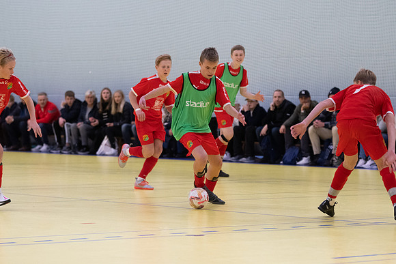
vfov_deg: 8.6
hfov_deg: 12.9
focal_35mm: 159
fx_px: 1747
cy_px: 132
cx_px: 198
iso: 3600
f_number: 3.2
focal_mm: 105
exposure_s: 1/400
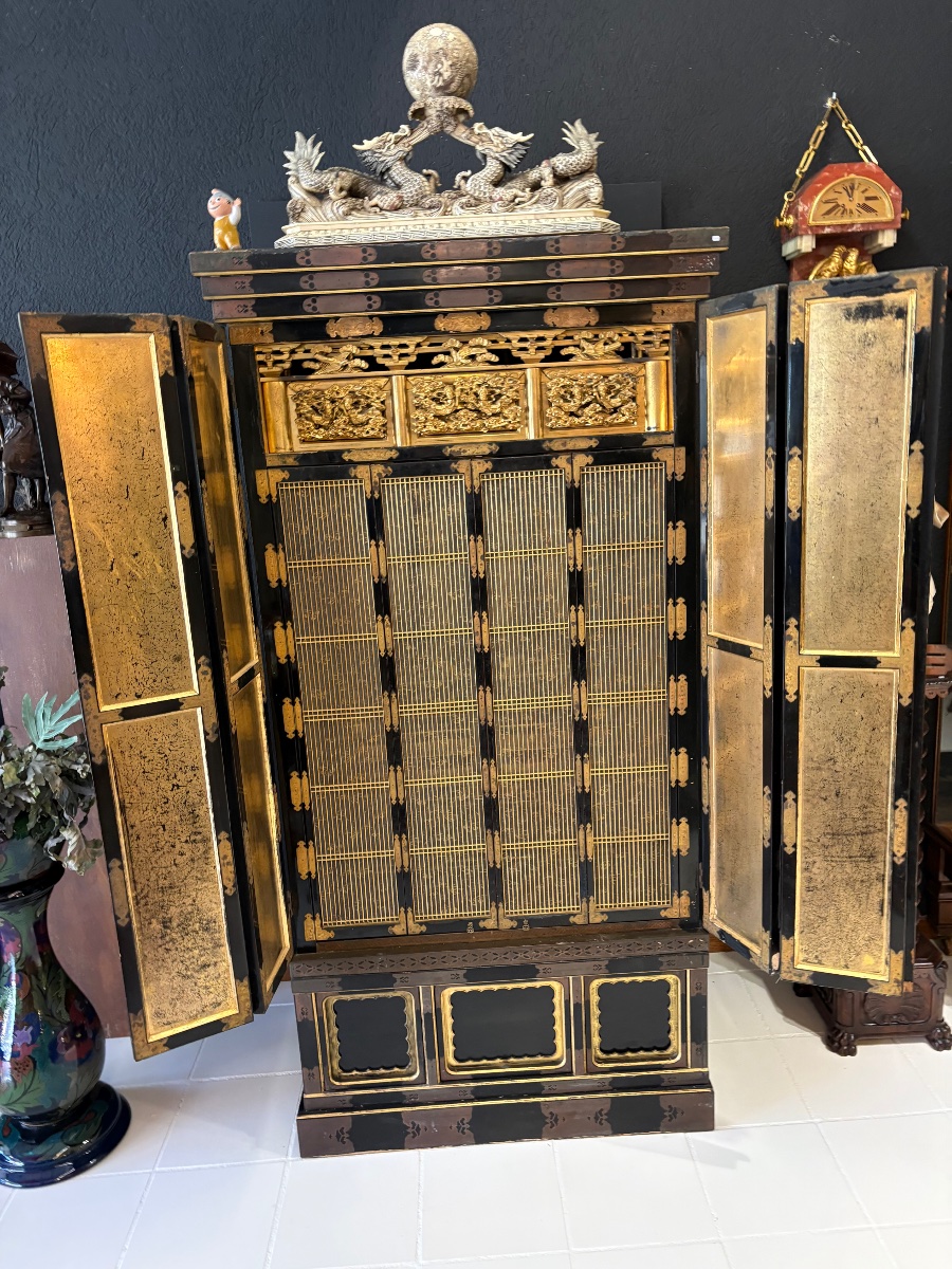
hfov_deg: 53.1
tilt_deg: -14.5
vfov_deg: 67.3
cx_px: 476
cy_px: 634
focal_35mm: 26
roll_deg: +5.4
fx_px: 953
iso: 200
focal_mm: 5.96
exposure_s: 1/50
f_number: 1.6
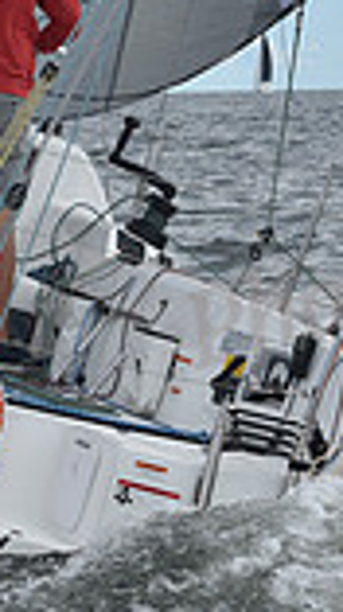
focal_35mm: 271
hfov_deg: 4.5
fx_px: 4394
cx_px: -12
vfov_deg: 8.0
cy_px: 119
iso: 250
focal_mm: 70
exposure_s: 1/800
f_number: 9
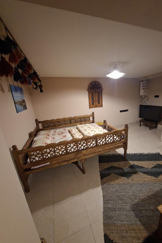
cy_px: 125
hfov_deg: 80.8
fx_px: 94
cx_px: 92
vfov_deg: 104.2
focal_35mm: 14
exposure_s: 1/20
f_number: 2.2
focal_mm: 1.74
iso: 640
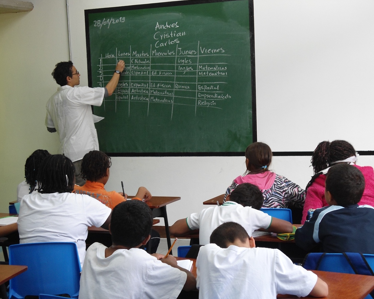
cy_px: 149
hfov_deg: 28.7
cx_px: 178
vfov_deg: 23.1
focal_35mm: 66
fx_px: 730
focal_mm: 11.2
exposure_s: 1/30
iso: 100
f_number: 4.2
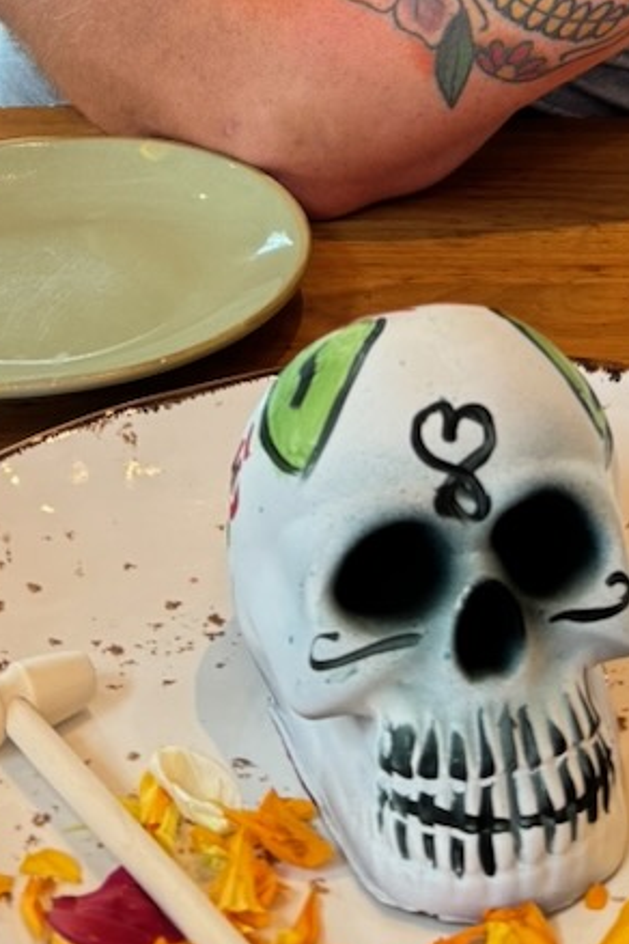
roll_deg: -1.5
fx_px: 1913
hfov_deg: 18.5
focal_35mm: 73
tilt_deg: -19.6
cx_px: 519
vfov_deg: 26.0
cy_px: -39
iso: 200
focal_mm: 6.76
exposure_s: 1/60
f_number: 1.78
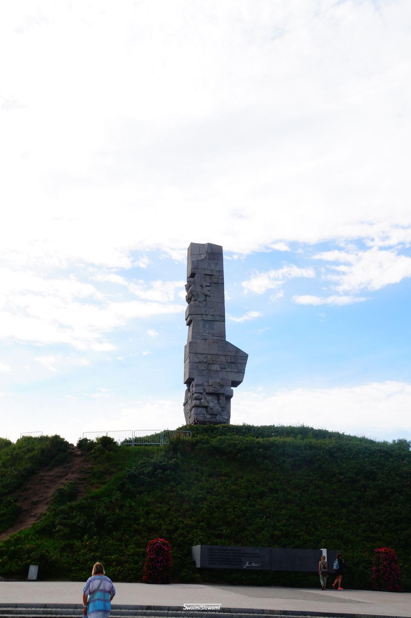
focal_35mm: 45
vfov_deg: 43.6
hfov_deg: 29.8
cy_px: 309
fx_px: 772
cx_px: 206
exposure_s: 1/40
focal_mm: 30
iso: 100
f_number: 16
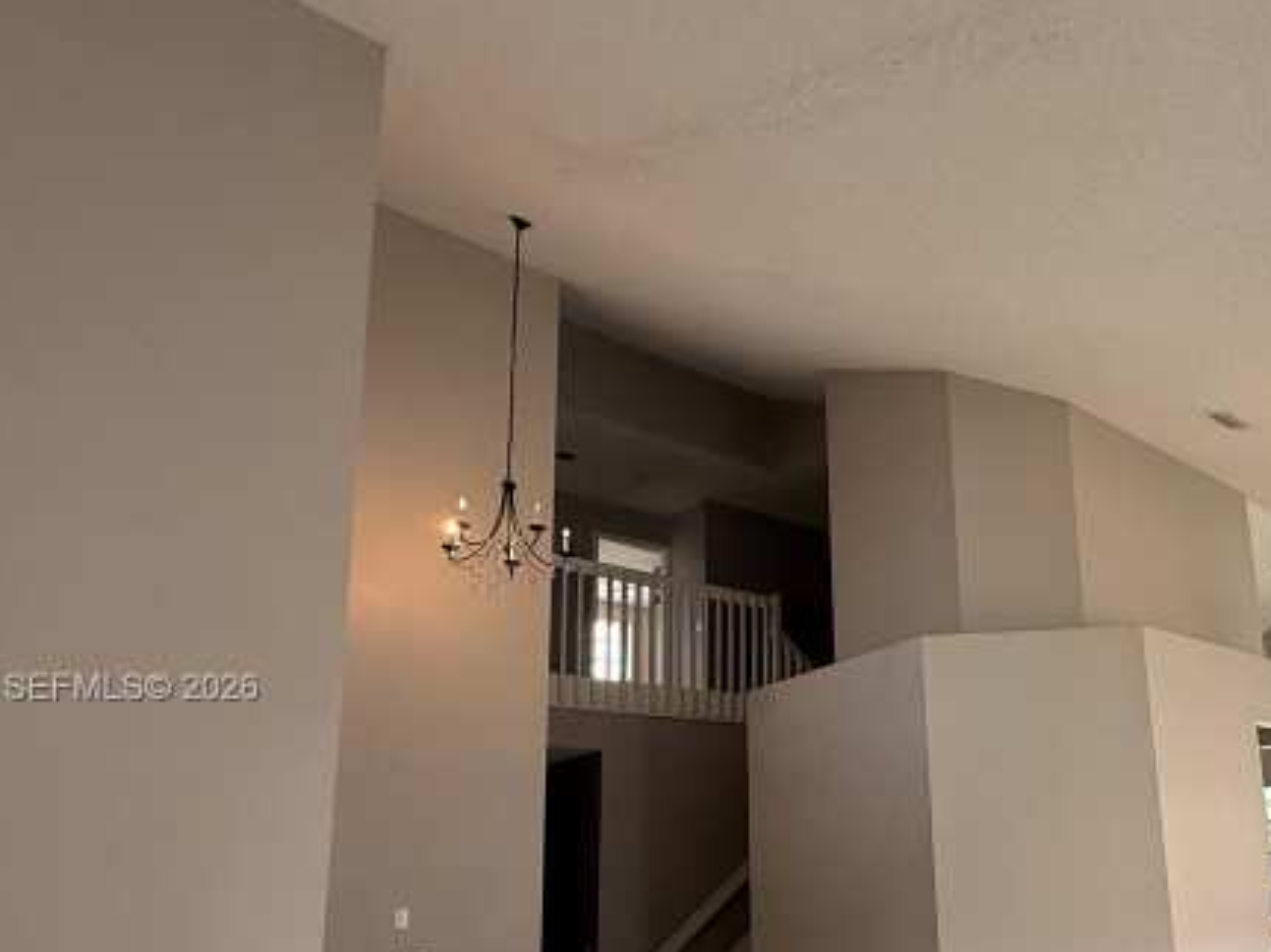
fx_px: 954
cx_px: 979
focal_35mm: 26
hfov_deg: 62.7
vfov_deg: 51.2
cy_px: 690
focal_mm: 2.22
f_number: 2.2
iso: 160
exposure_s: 1/120
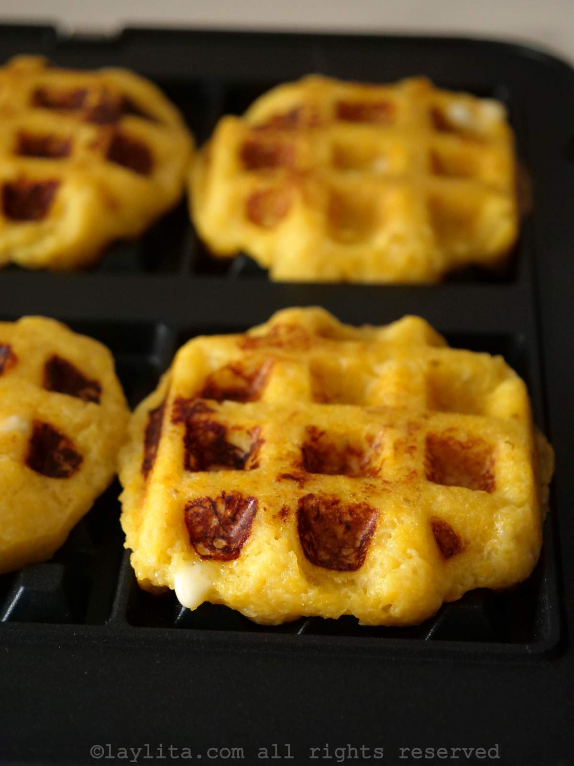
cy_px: 383
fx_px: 1946
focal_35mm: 88
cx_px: 287
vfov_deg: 22.3
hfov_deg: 16.8
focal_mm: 44
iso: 2000
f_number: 3.9
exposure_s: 1/100
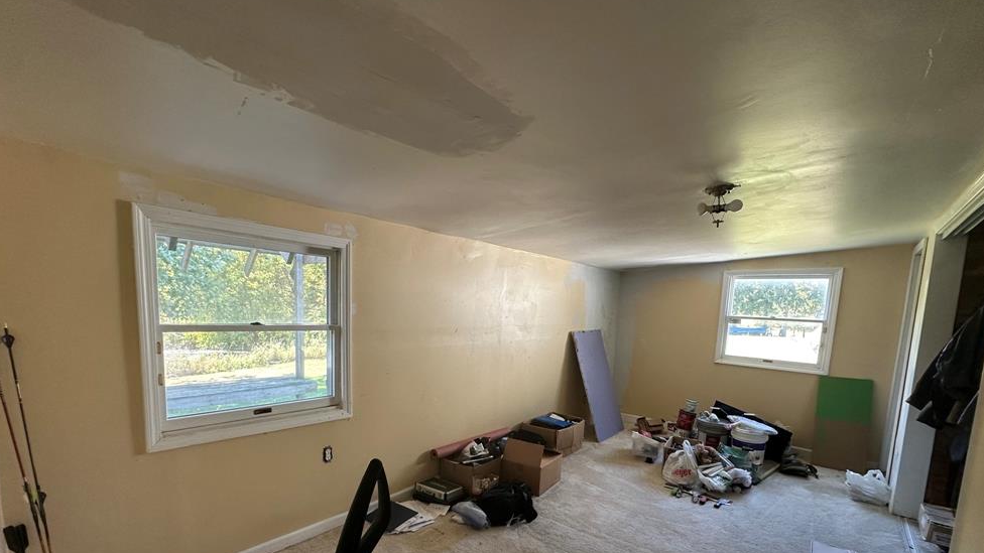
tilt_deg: -5.4
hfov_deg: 99.4
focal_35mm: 16
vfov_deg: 65.7
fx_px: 417
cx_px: 491
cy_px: 357
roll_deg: -1.2
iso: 200
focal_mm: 2.22
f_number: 2.2
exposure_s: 1/120
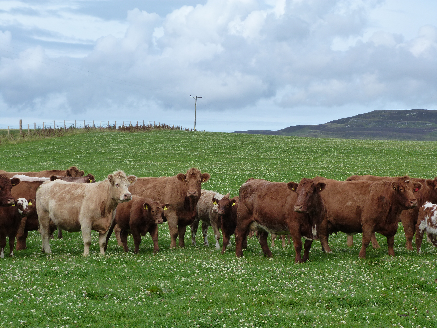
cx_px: 218
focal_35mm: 99
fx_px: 1250
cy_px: 164
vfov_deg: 14.9
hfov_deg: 19.8
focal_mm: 17.9
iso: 125
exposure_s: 1/320
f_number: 5.6
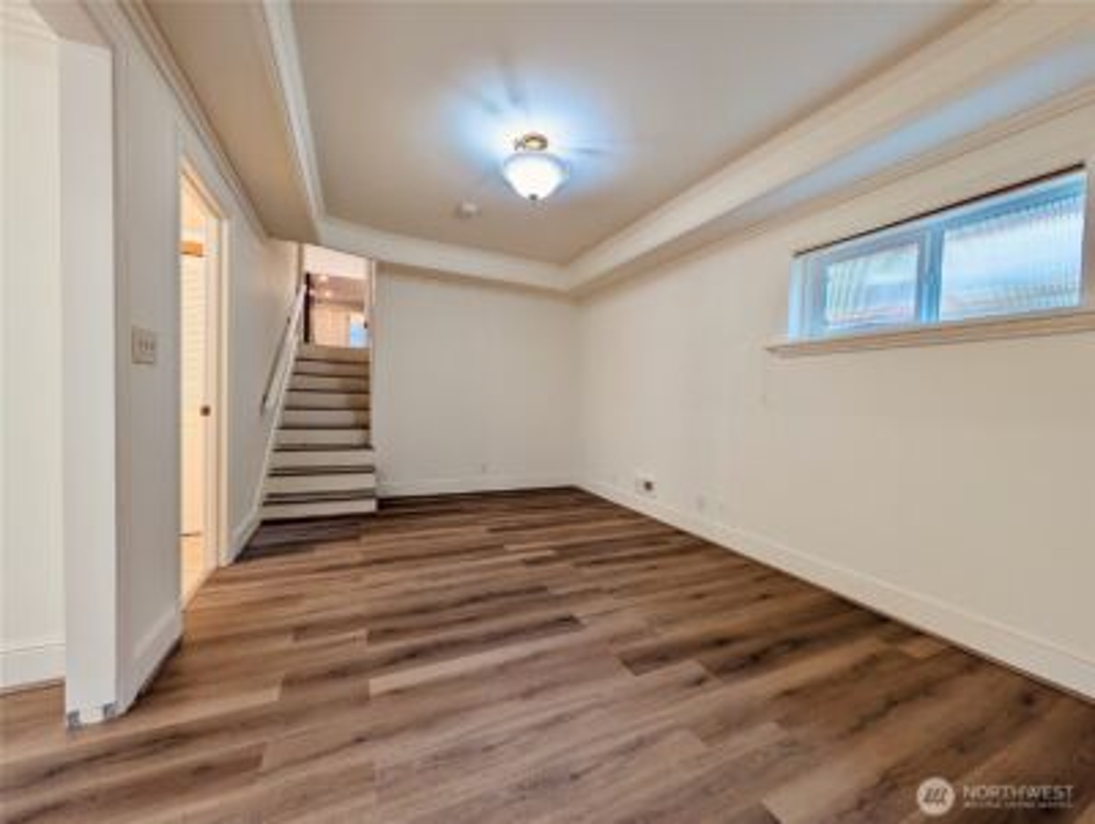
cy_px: 412
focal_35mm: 12
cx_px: 548
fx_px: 380
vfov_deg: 94.6
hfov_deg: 110.5
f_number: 1.7
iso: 90
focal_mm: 2.02
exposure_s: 1/120
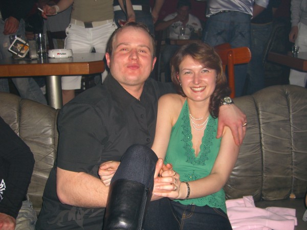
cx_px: 154
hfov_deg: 49.0
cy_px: 115
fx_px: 337
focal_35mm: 38
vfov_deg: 37.7
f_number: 2.8
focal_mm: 7.9
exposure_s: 1/60
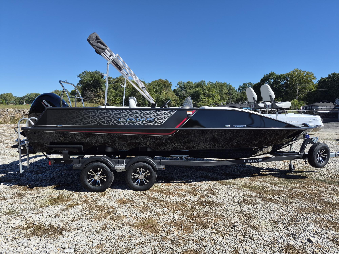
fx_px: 225
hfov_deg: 73.9
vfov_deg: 58.9
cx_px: 170
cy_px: 127
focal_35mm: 23
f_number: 1.8
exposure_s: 1/4976
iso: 80
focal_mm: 5.4
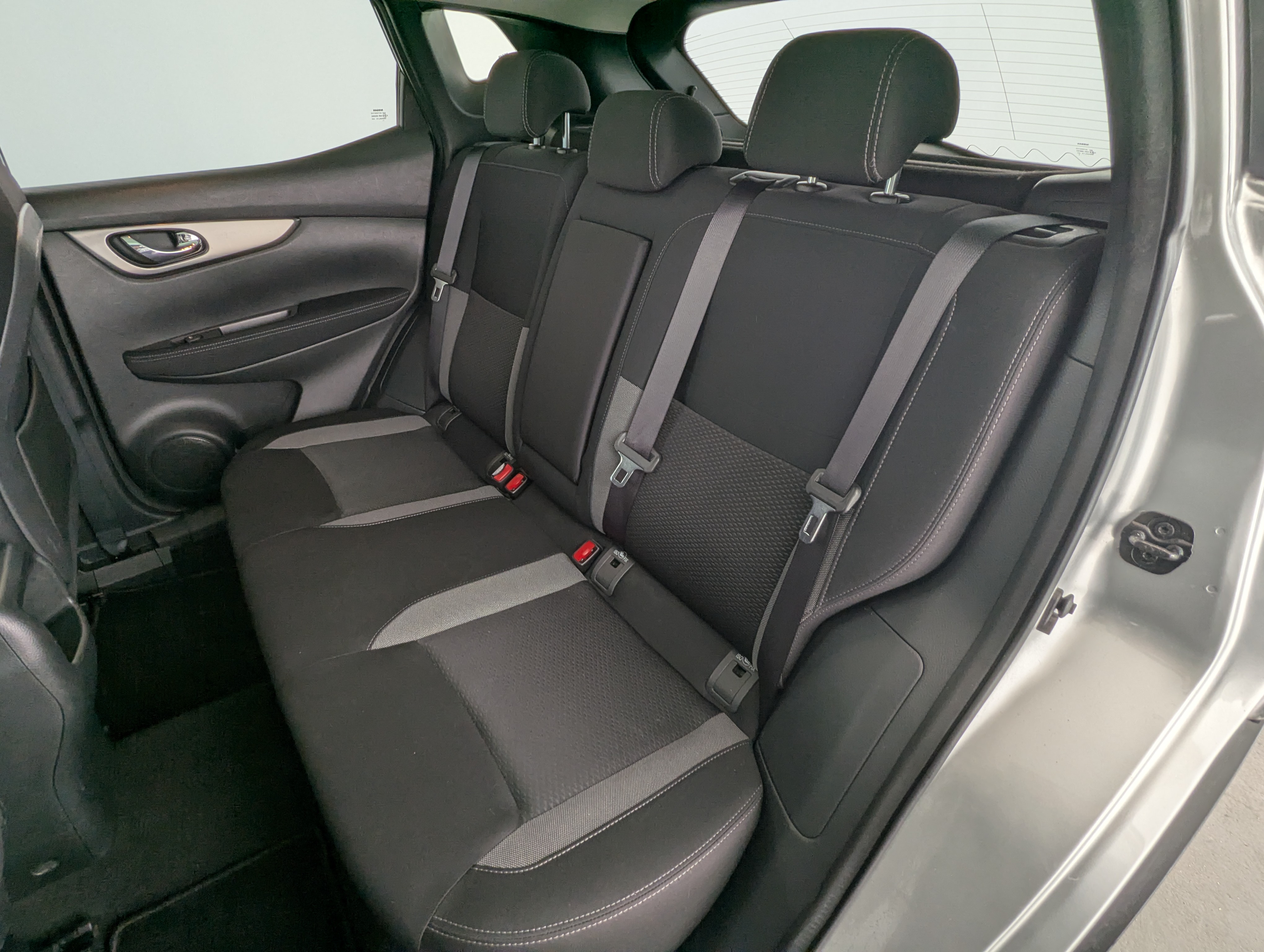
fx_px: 585
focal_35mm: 16
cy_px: 476
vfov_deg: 78.2
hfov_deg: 94.4
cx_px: 632
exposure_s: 1/27.9
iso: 49
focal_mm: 2.35
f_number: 2.2
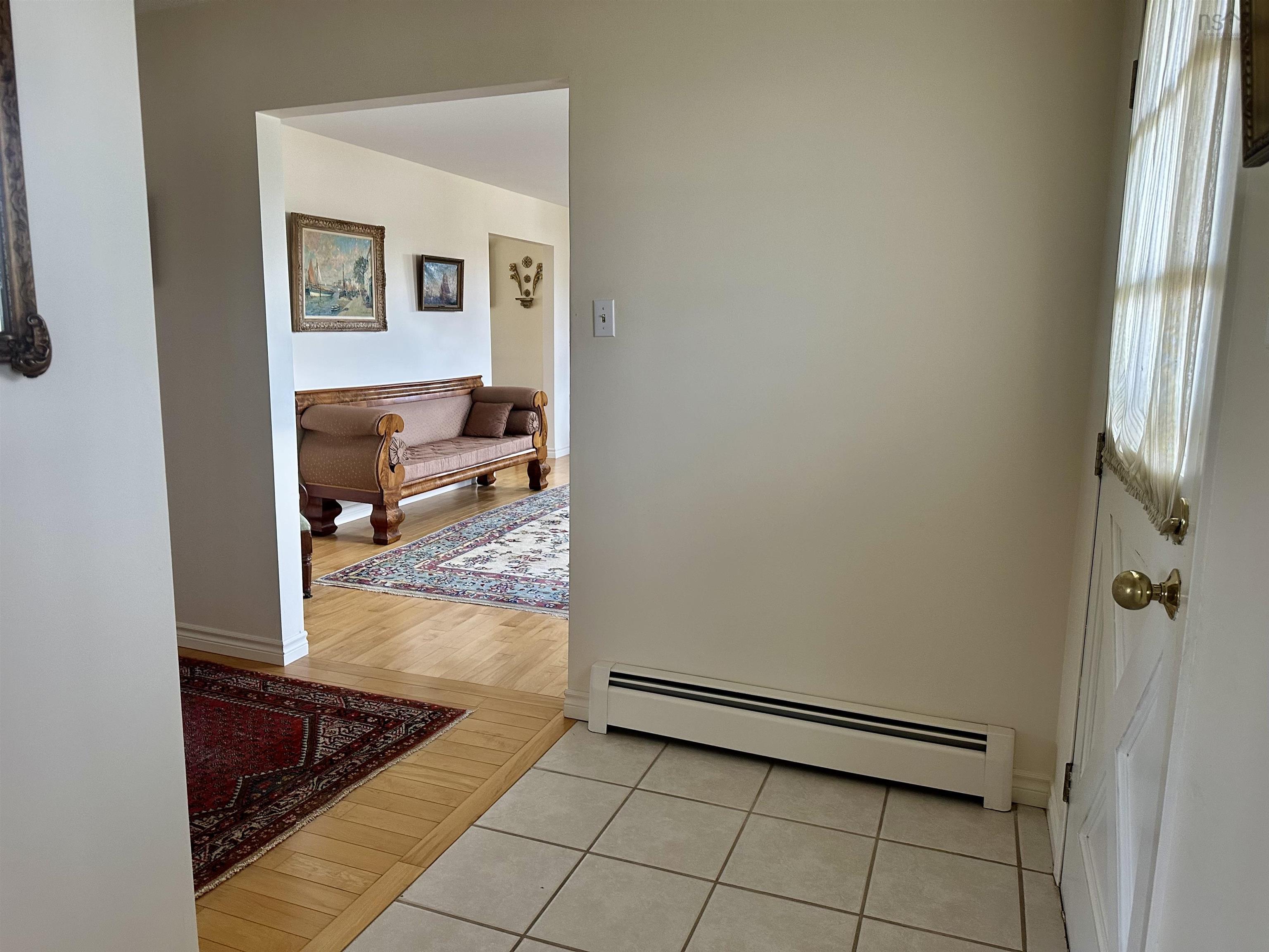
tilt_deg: -8.6
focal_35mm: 24
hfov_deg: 71.6
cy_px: 476
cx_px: 634
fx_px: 880
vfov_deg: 56.8
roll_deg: -0.4
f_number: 1.78
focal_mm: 6.86
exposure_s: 1/121
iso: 200
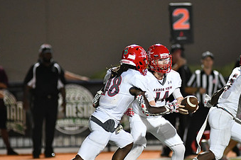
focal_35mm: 514
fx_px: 3441
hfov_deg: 4.0
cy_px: 86
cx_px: 152
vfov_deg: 2.7
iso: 5000
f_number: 2.8
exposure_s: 1/1000
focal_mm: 300
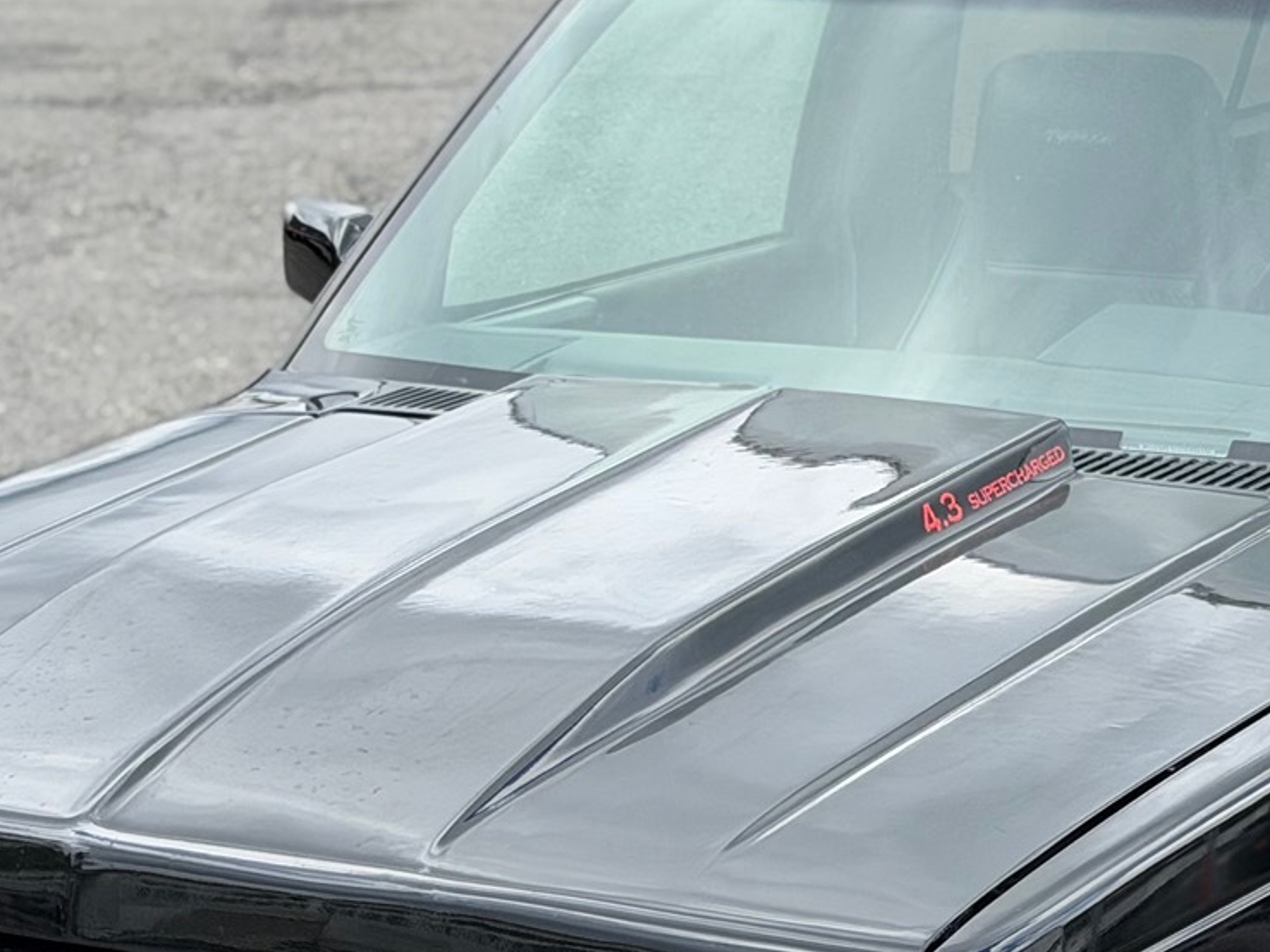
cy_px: 902
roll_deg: +1.1
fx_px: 4805
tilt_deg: -15.3
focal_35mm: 131
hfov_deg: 15.0
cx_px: 923
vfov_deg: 11.2
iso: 64
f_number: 1.78
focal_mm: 6.76
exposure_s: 1/1353
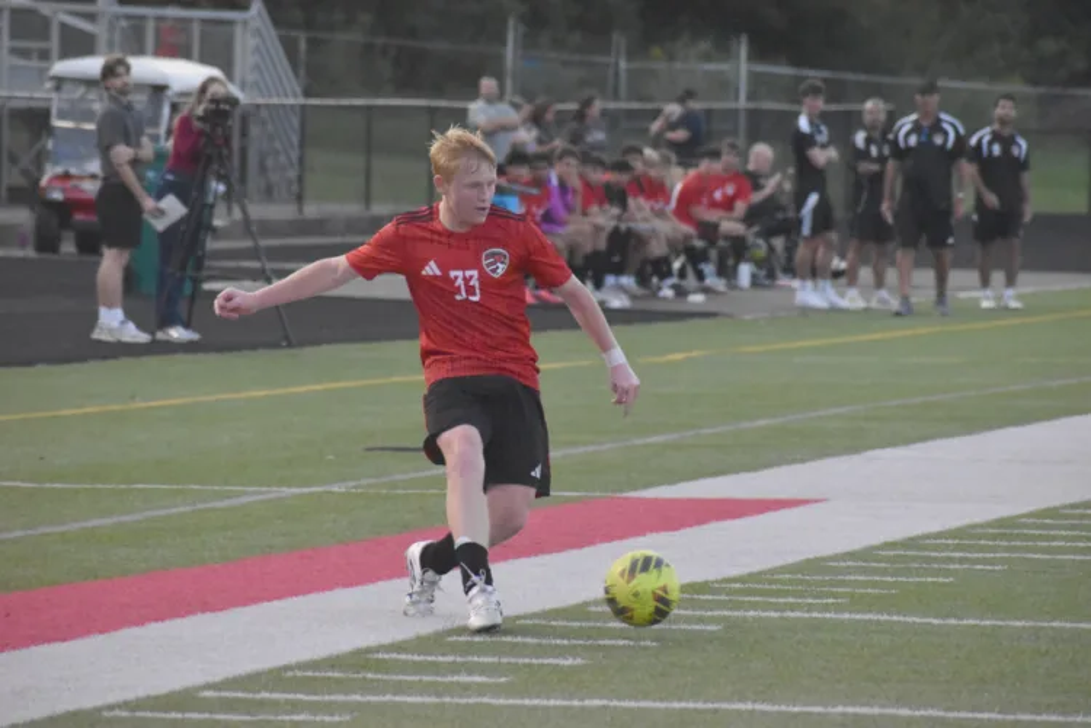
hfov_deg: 6.2
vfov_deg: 4.2
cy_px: 364
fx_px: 10000
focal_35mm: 330
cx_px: 546
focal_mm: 220
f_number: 7.1
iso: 6400
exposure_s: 1/2000
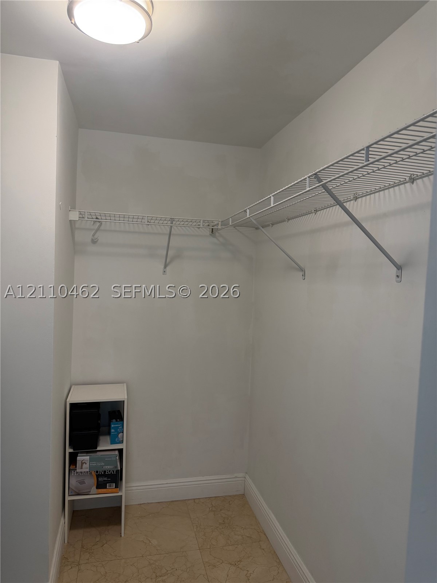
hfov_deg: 56.8
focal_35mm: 24
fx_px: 404
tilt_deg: -2.3
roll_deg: -2.5
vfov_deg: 71.6
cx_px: 218
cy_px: 292
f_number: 1.78
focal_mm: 6.76
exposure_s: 1/120
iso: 200
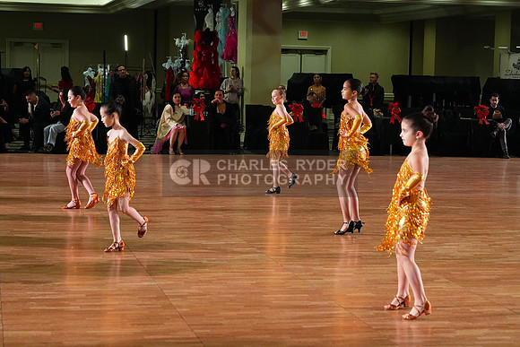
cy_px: 174
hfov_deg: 24.5
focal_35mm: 83
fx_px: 1199
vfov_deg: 16.5
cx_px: 260
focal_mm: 83
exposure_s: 1/400
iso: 8000
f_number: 6.3
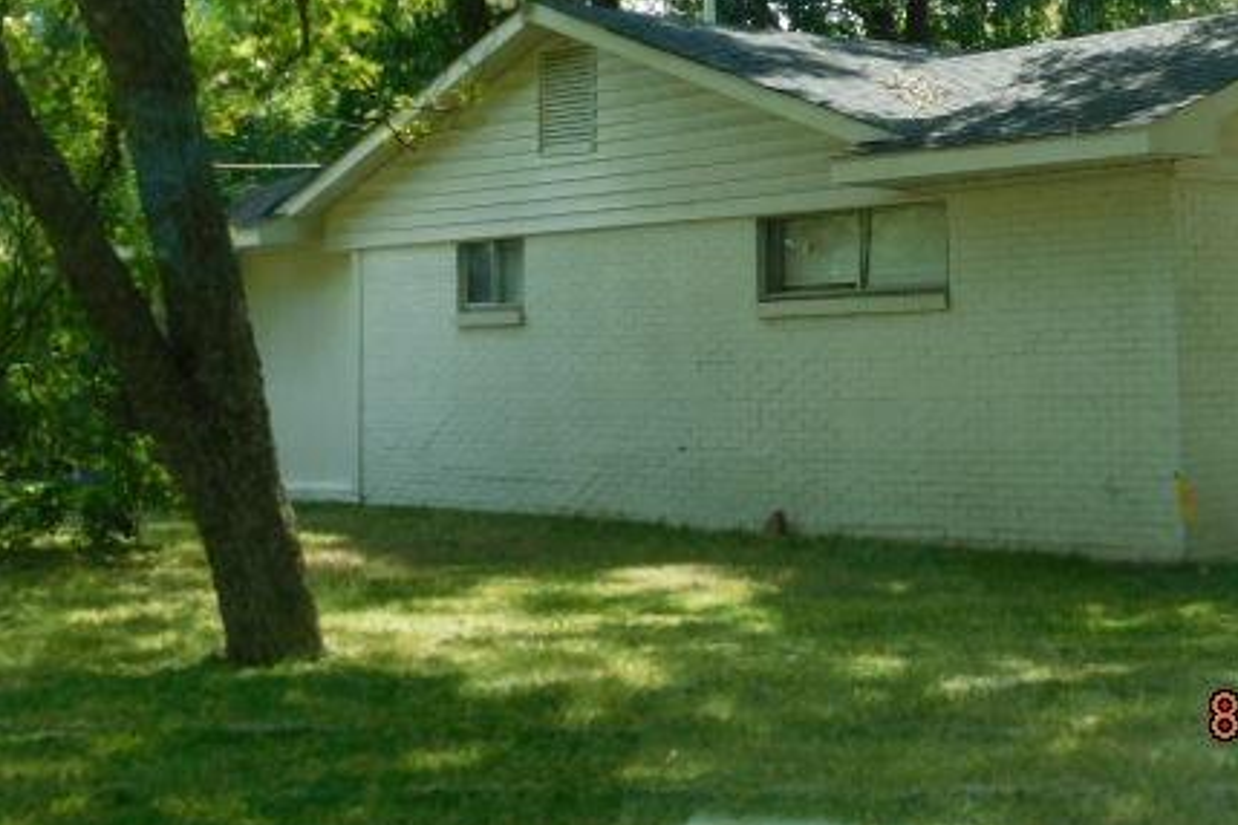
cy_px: 170
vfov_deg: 21.6
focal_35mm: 62
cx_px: 921
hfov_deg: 31.8
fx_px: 2132
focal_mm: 7.1
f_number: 3.6
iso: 125
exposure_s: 1/250
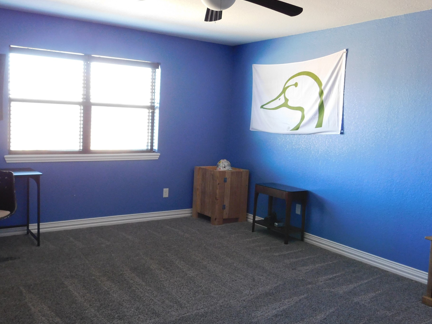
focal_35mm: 34
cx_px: 209
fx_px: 424
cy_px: 153
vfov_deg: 41.8
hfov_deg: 54.0
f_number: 3.2
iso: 400
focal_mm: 5.3
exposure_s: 1/13
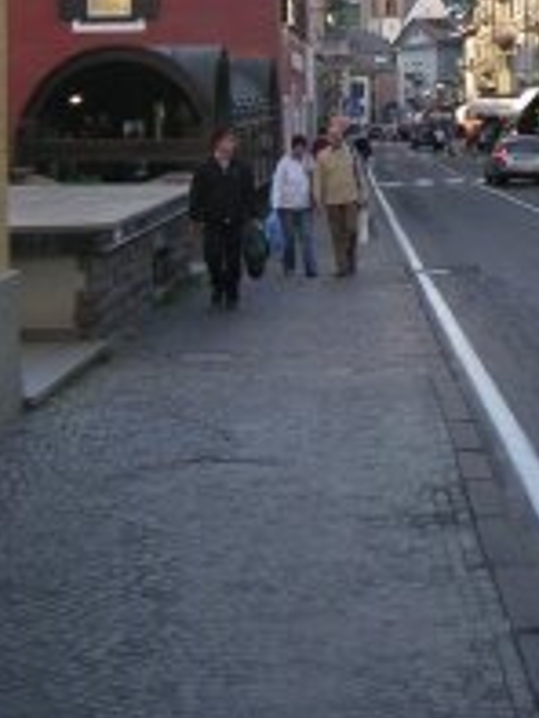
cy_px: 29
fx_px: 1597
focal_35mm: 77
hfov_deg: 18.9
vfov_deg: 24.4
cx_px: 455
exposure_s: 1/90
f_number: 2.8
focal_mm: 6
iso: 50
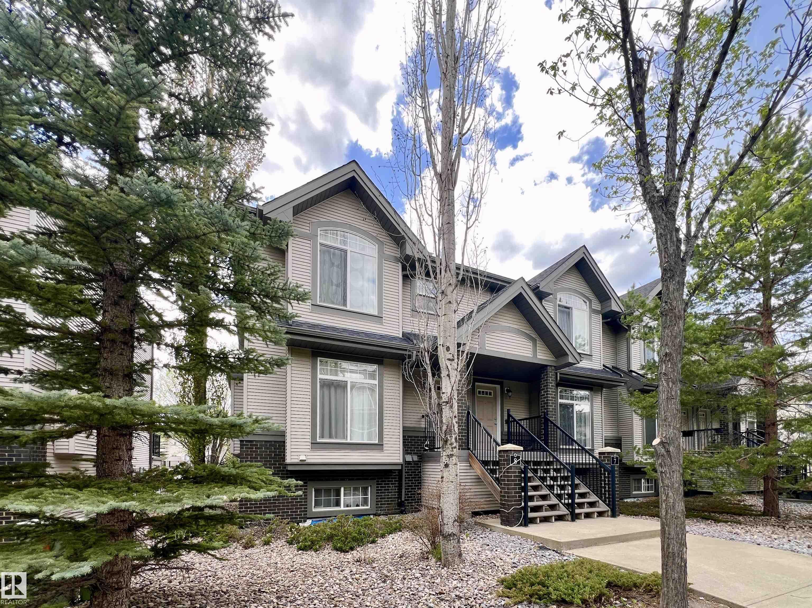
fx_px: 305
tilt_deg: +9.5
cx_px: 406
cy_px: 304
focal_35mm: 13
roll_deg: +0.3
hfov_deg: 106.2
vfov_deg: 89.9
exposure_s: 1/264
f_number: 1.8
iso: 32
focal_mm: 1.57
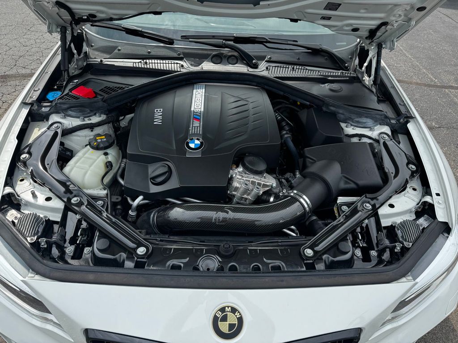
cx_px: 229
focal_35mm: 24
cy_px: 172
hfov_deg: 71.6
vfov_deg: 56.8
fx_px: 318
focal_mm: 6.76
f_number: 1.78
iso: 80
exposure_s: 1/1678
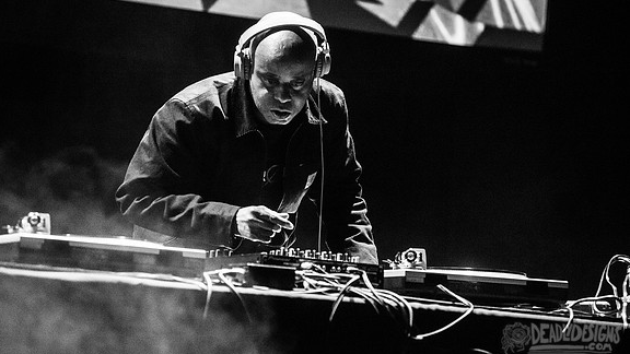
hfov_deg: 10.2
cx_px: 314
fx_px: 3525
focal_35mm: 211
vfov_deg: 5.8
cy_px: 150
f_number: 3.2
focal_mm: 200
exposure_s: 1/125
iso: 3200
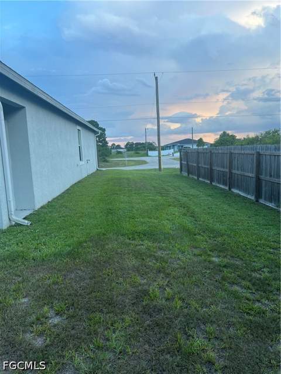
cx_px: 140
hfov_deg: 53.1
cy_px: 187
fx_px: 281
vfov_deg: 67.3
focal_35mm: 26
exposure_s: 1/121
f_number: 1.5
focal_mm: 5.7
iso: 50
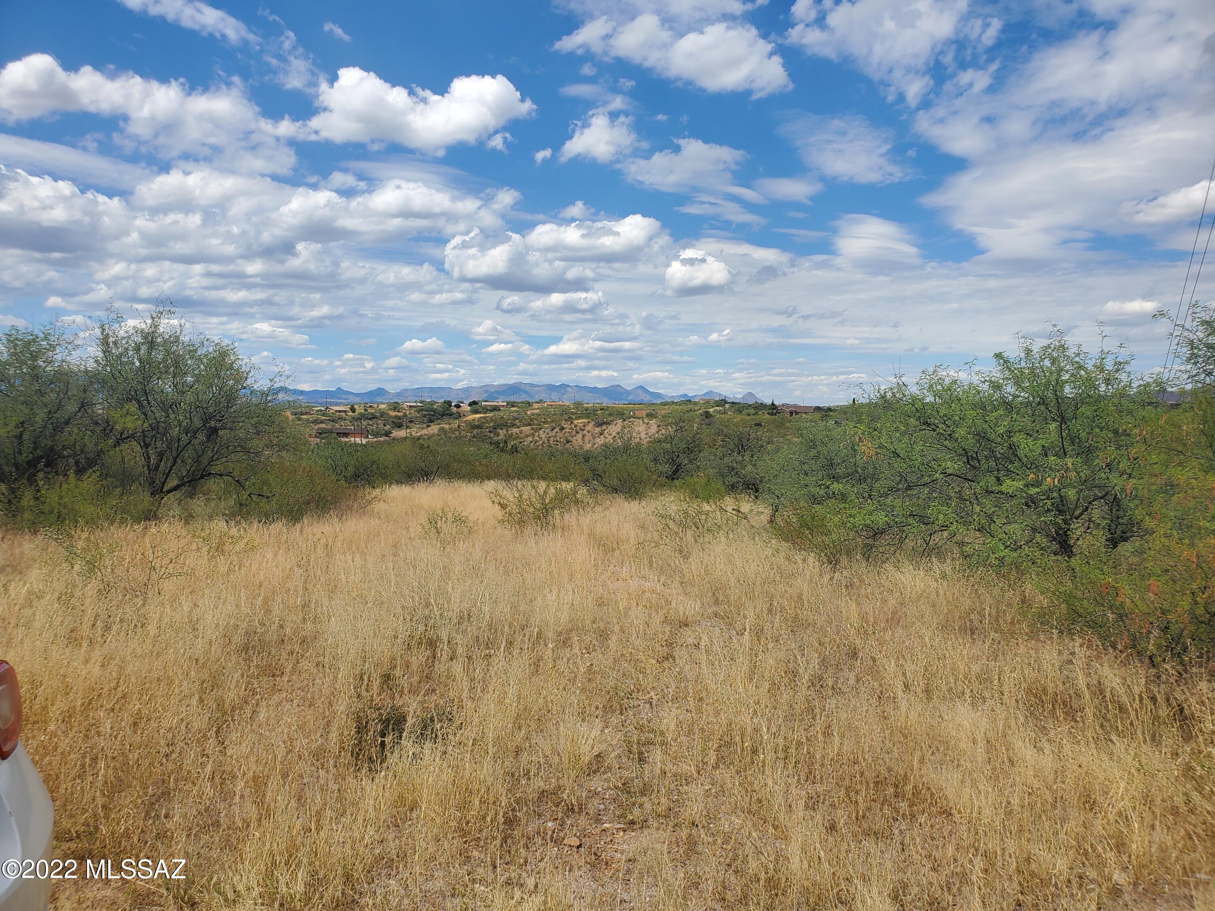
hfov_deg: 67.3
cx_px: 608
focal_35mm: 26
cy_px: 456
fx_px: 913
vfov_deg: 53.1
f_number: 2.4
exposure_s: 1/2122
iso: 50
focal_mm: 4.3
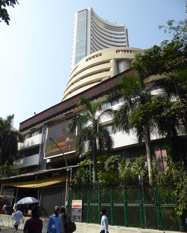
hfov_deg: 53.2
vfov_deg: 64.0
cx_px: 94
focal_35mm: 27
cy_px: 123
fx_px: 187
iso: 80
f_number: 3.3
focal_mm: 4.3
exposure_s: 1/640
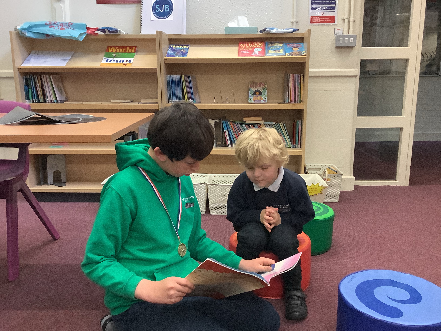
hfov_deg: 58.4
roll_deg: +2.2
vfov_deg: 45.4
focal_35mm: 31
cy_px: 166
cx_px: 220
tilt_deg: -12.3
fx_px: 395
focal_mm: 3.3
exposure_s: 1/60
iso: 320
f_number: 2.4
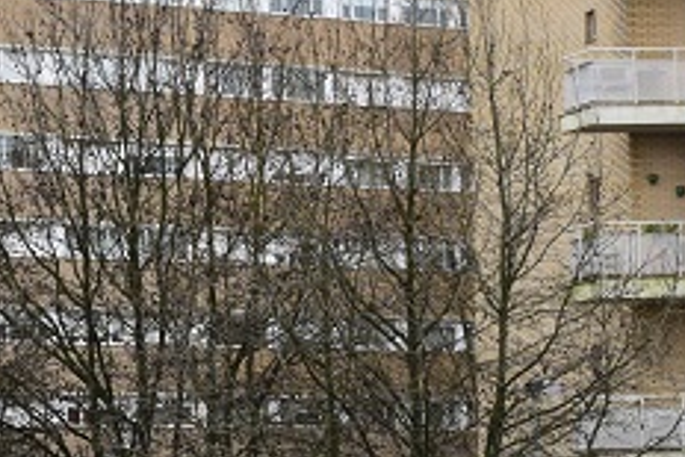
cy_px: 790
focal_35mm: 211
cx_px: 15
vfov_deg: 6.4
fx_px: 4017
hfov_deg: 9.7
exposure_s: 1/250
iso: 400
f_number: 10
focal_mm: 34
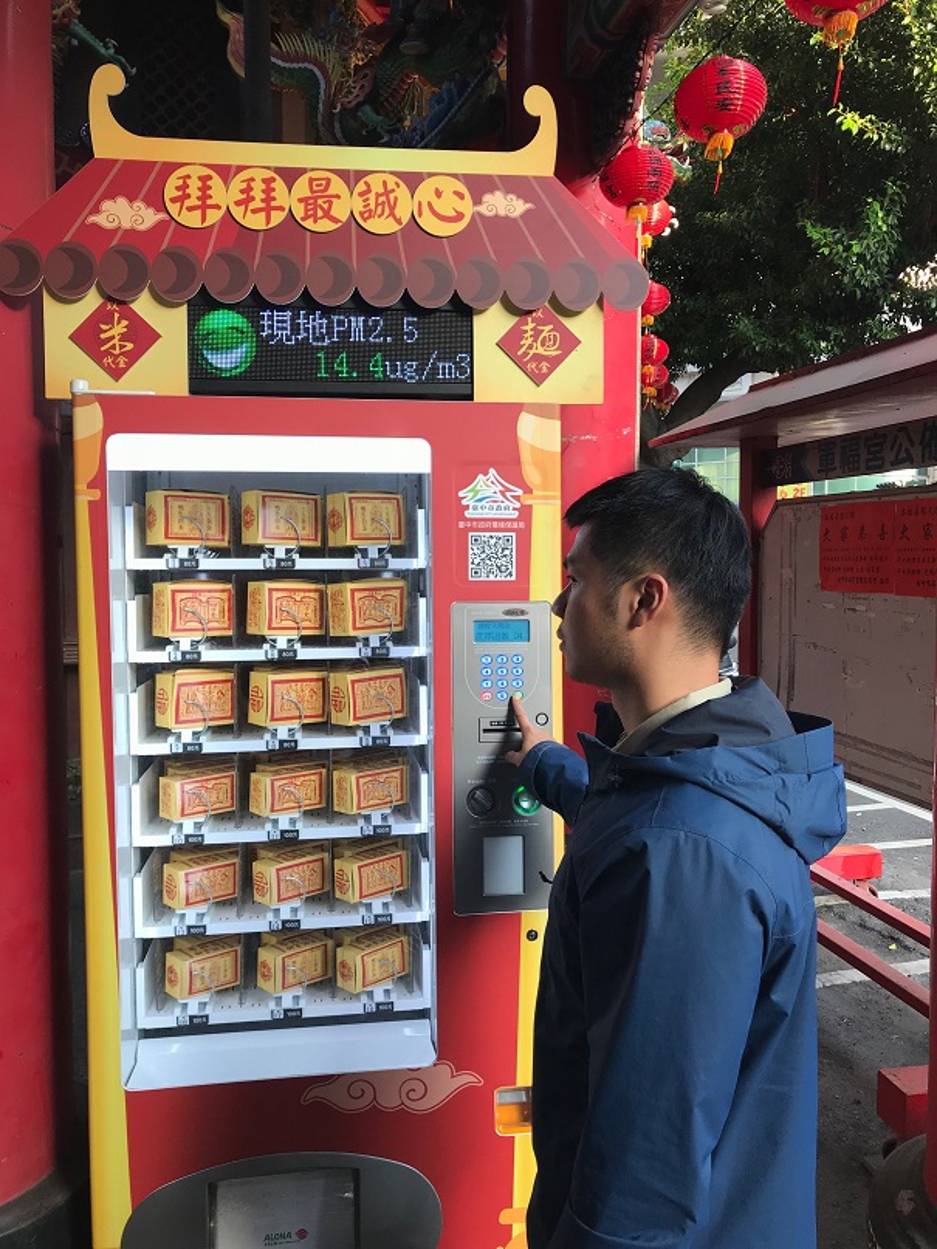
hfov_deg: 49.7
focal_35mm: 28
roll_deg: -0.8
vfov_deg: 63.5
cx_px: 468
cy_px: 624
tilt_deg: -2.7
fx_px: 1011
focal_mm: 3.99
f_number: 1.8
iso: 25
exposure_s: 1/107
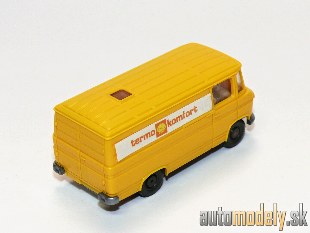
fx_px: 985
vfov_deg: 13.5
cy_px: 116
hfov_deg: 17.9
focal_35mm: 110
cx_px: 155
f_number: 4
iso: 100
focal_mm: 14
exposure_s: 1/30
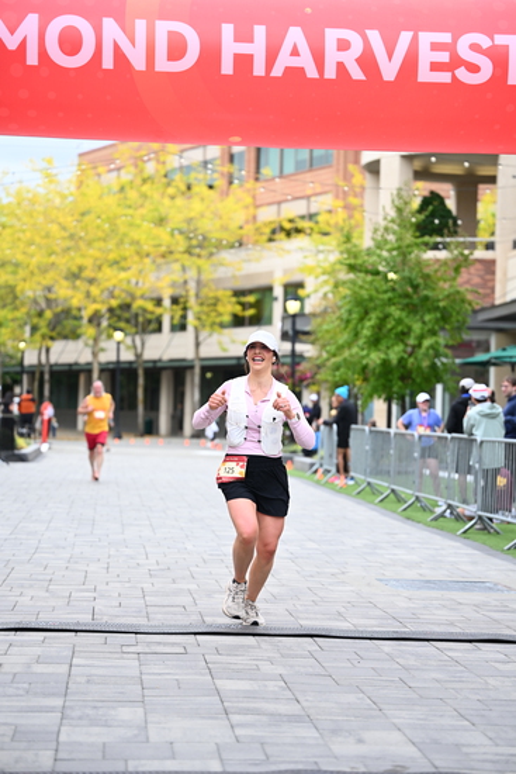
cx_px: 258
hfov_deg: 15.9
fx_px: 1848
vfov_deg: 23.6
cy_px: 387
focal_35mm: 86
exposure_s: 1/2000
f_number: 2.8
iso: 640
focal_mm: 86
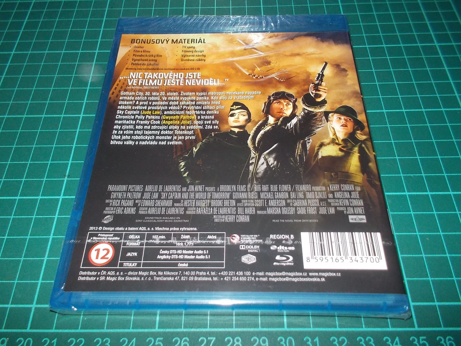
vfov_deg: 48.2
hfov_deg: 61.7
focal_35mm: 29
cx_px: 230
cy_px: 173
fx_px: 386
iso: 200
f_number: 3.3
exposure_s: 1/30
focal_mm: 4.1
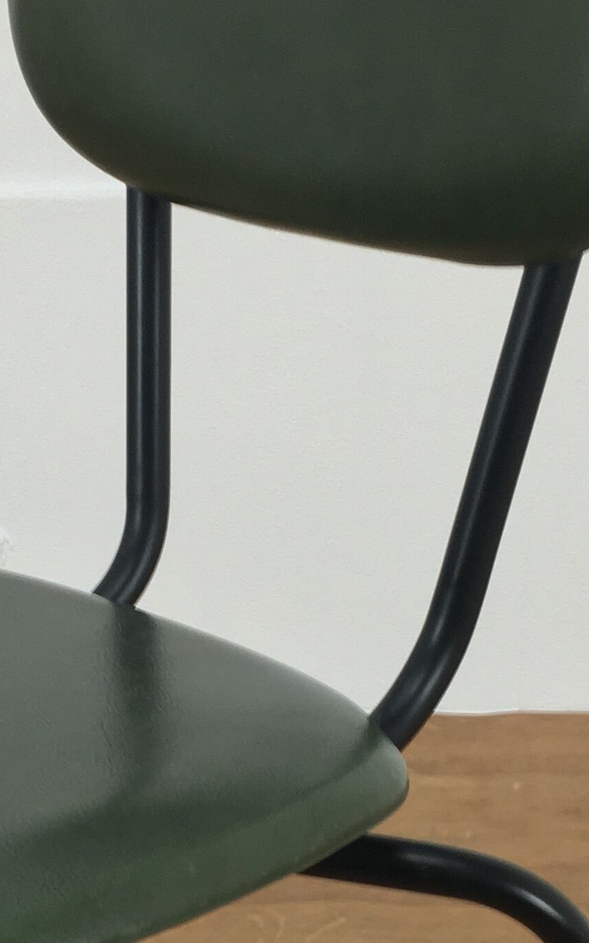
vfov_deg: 22.2
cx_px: 131
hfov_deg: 14.3
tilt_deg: -28.0
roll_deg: +0.5
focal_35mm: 91
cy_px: 854
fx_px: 2338
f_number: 2.2
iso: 40
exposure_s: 1/33
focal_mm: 4.15
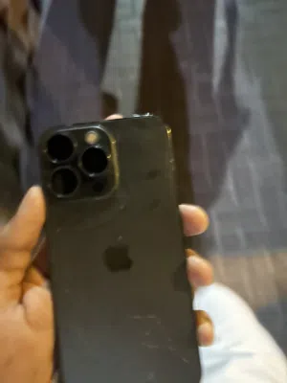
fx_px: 287
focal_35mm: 26
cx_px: 144
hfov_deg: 53.1
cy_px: 192
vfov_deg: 67.3
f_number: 1.5
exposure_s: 1/15
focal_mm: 5.7
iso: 1600
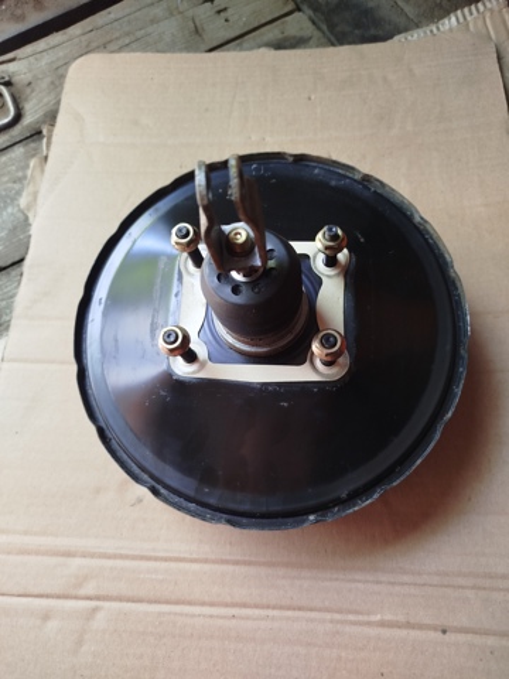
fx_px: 471
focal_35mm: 24
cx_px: 254
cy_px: 340
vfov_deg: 71.6
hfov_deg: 56.8
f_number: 1.7
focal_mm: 5.31
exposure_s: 1/33
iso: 100
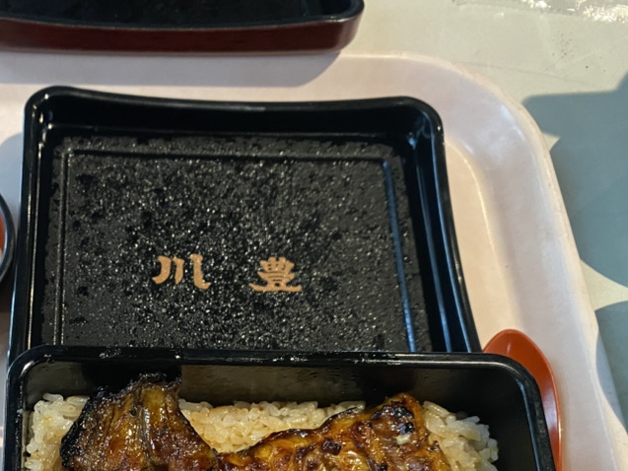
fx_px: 889
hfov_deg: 36.6
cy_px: 439
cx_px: 72
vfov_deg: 28.3
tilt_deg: -66.1
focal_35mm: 49
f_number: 1.8
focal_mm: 4.25
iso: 320
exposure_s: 1/50
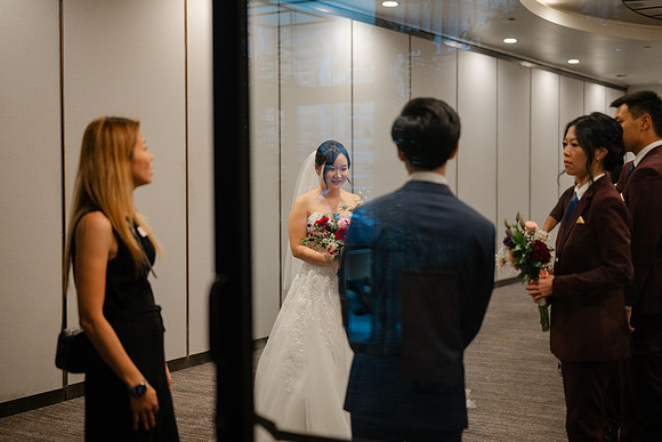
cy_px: 221
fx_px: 920
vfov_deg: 27.0
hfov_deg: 39.6
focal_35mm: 50
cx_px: 331
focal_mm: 50
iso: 500
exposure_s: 1/200
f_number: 1.8
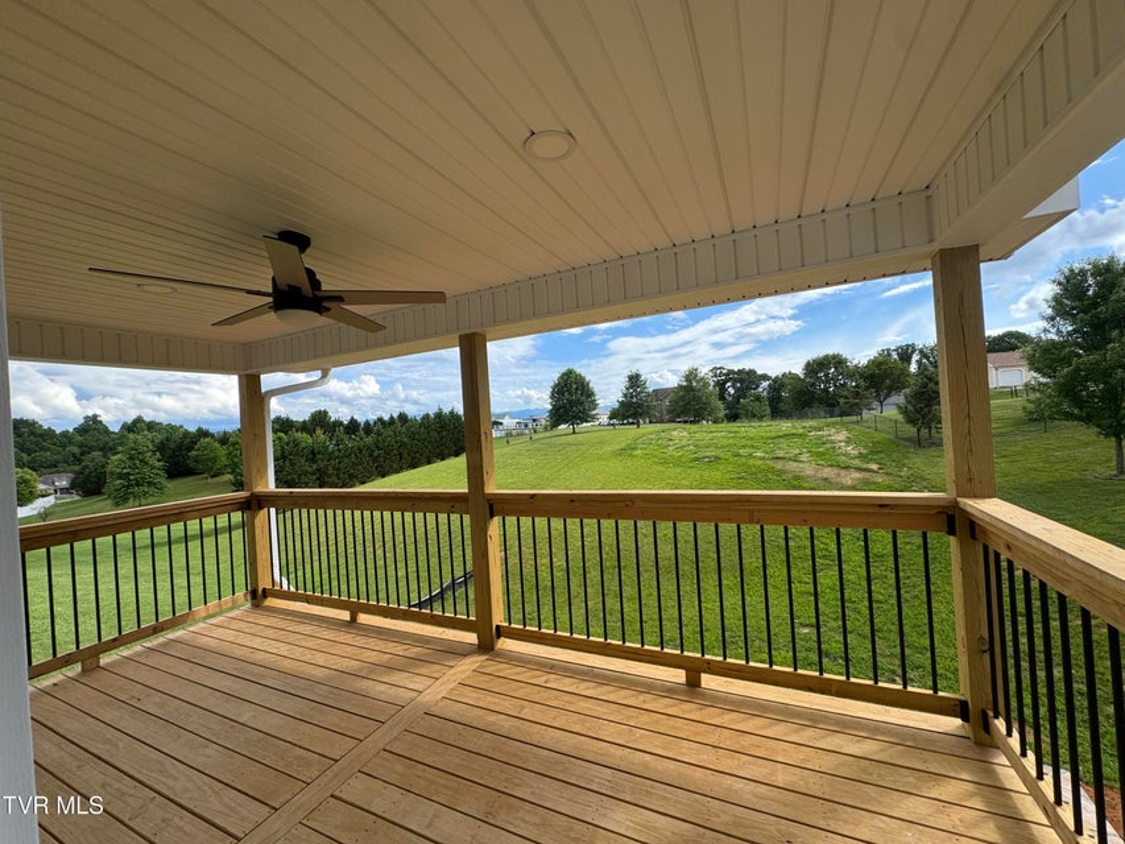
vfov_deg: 85.7
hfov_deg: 102.1
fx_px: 455
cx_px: 562
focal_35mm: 14
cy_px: 422
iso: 50
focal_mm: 2.22
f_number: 2.2
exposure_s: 1/1323
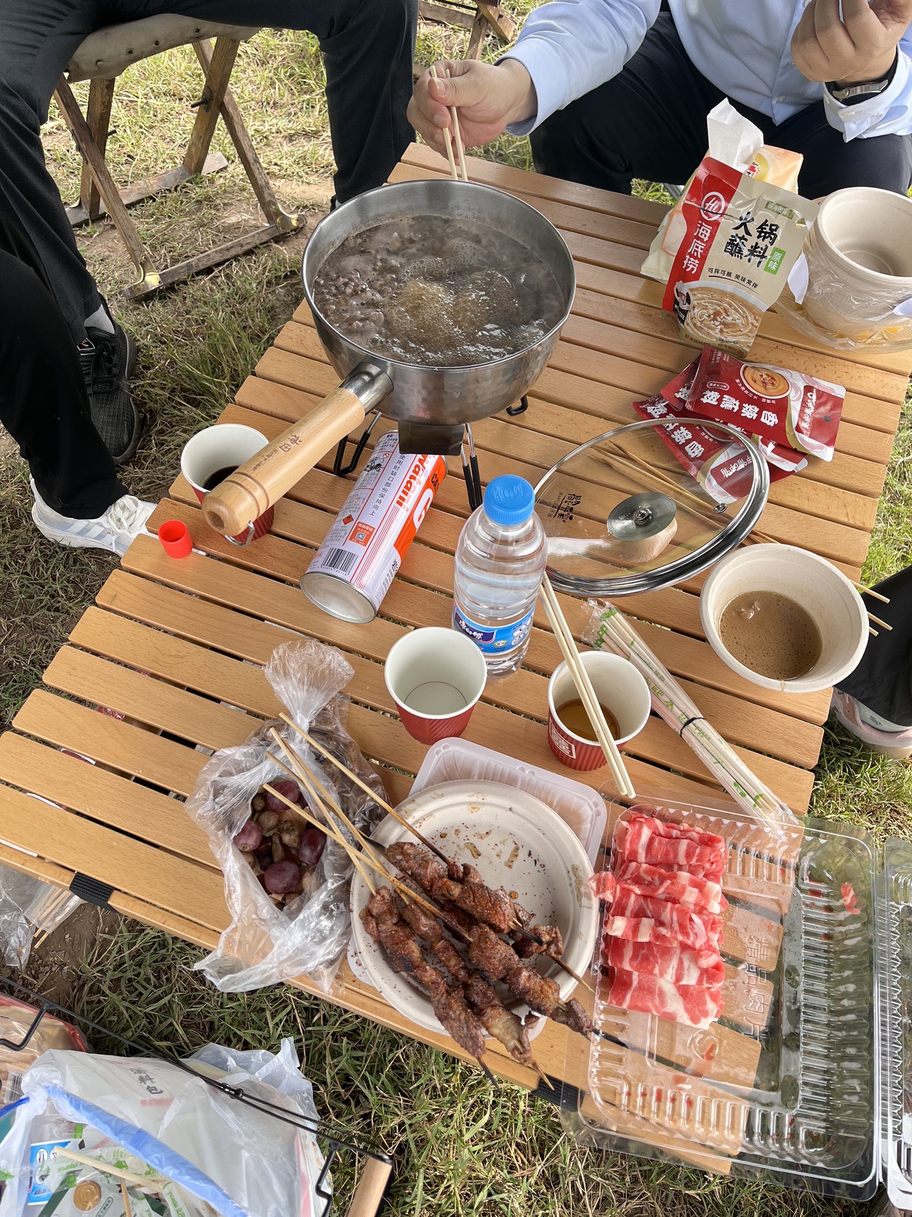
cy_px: 608
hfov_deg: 53.1
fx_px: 913
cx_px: 456
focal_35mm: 26
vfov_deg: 67.3
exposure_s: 1/399
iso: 50
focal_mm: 5.1
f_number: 1.6
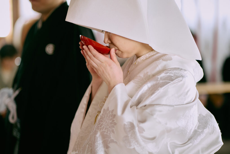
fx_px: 543
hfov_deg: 23.9
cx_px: 115
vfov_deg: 16.1
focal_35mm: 85
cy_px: 77
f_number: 1.8
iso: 3200
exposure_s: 1/125
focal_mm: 85
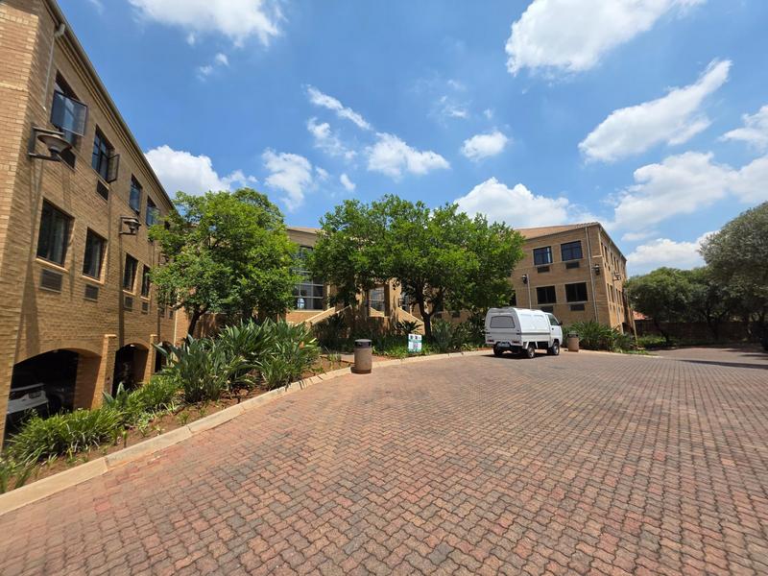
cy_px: 288
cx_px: 384
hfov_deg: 106.2
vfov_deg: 89.9
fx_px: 288
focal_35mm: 13
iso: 40
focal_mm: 2.2
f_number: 1.9
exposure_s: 1/2359
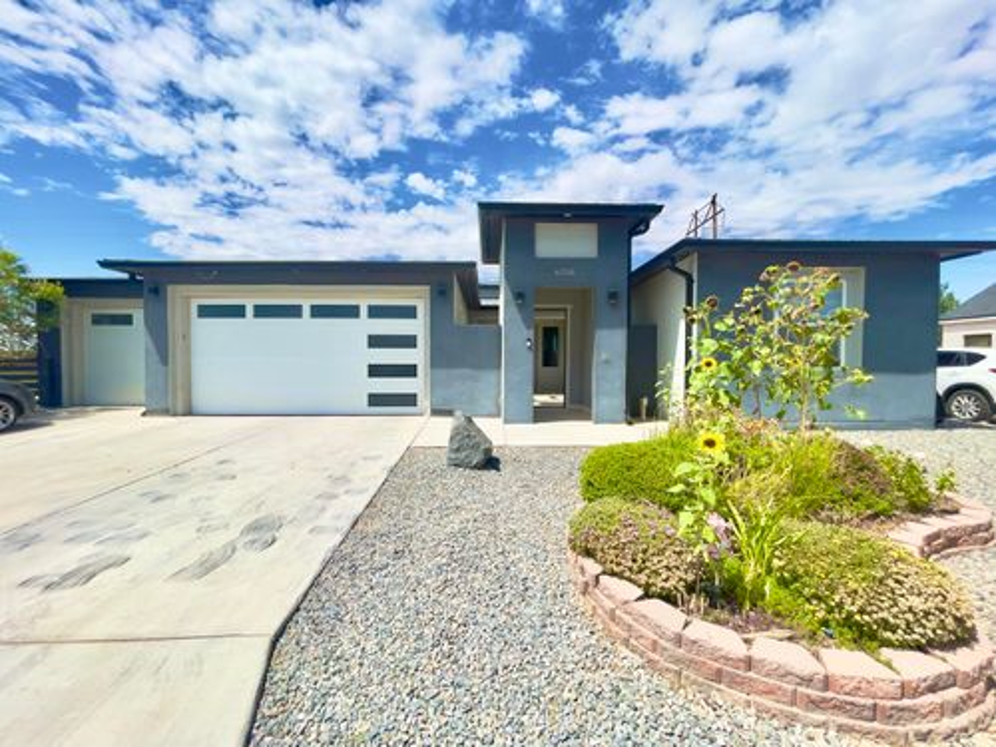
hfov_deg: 106.2
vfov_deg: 89.9
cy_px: 374
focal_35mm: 13
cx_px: 498
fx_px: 374
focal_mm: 1.54
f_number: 2.4
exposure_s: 1/1996
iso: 25
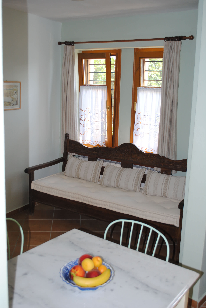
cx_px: 103
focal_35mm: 39
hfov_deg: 34.3
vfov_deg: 49.5
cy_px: 154
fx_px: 334
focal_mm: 26
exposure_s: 1/60
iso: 200
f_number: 4.2
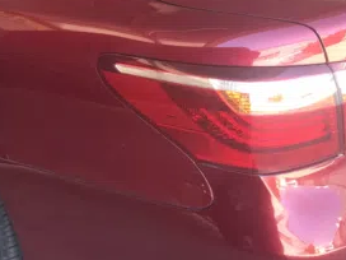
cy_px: 98
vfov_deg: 22.2
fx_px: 660
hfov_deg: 27.4
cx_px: -17
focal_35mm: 66
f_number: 1.8
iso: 32
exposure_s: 1/100
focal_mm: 3.99
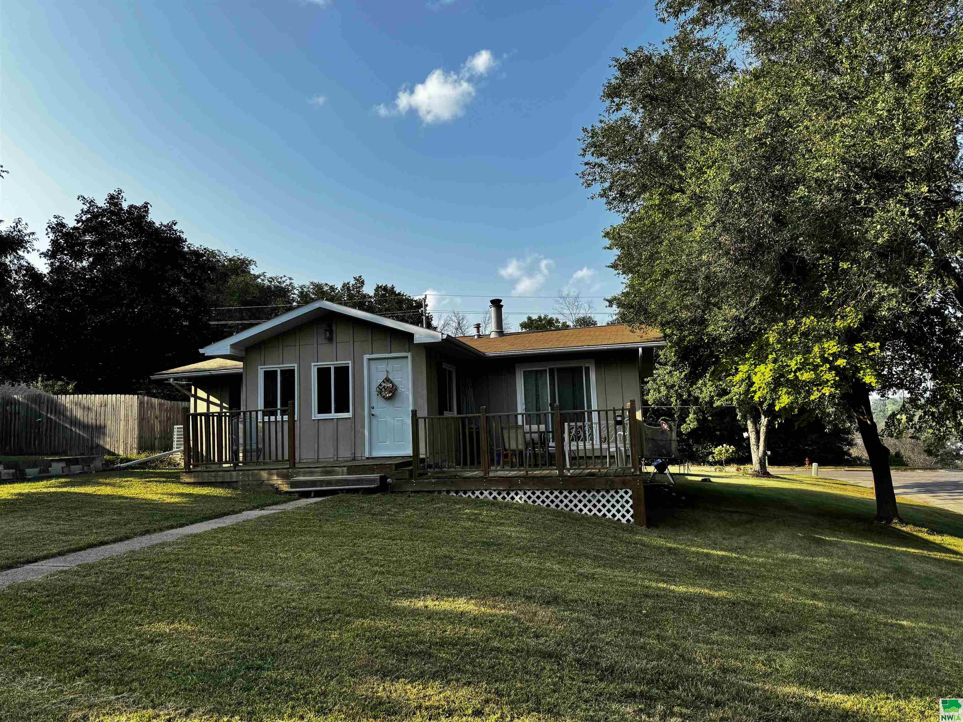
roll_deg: +2.7
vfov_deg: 56.8
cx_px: 482
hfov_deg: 71.6
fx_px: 668
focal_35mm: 24
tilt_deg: +6.8
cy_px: 361
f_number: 1.78
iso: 80
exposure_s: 1/2604
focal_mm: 6.76
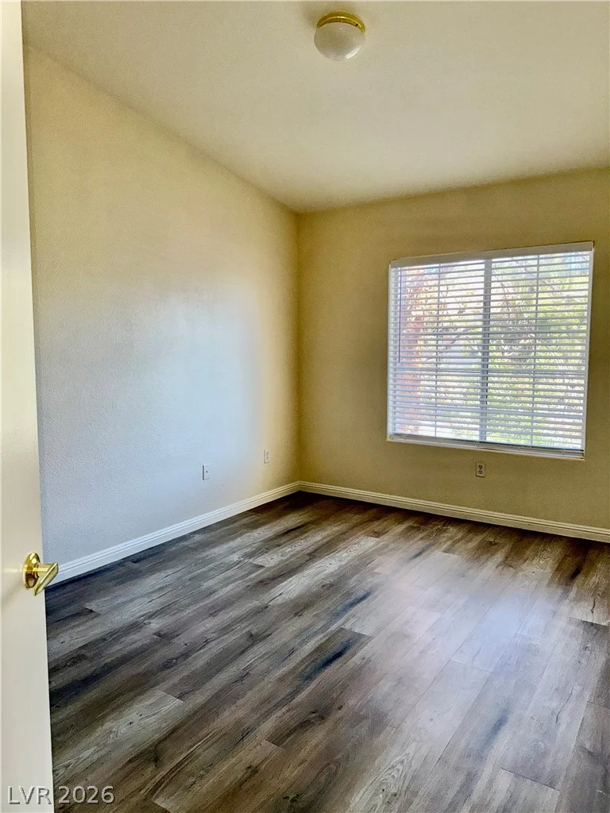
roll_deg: +0.0
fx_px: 564
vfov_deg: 71.6
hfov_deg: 56.8
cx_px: 305
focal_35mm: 24
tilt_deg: -5.6
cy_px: 406
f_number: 1.78
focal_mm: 6.76
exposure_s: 1/240
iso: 64
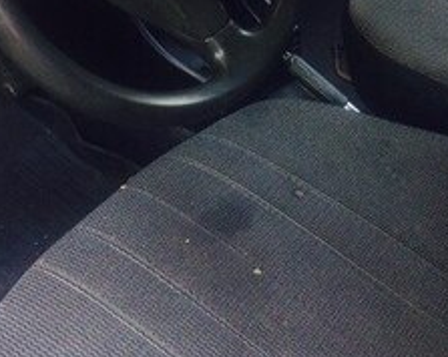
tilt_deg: -27.6
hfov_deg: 30.0
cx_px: 203
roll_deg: +4.3
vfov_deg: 22.4
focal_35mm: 63
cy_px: -68
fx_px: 835
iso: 64
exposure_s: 1/33
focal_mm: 4.15
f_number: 2.2
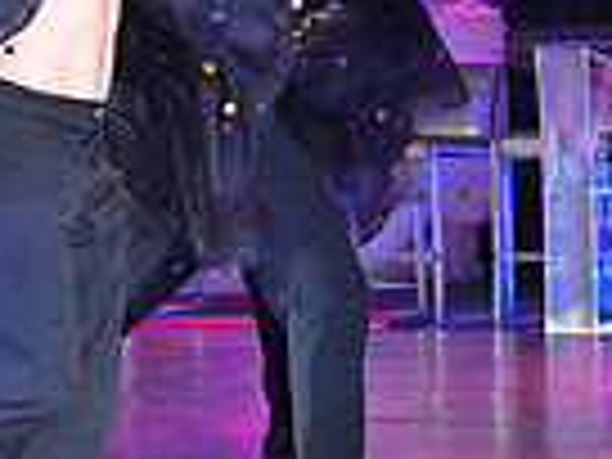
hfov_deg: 7.5
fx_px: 4491
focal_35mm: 254
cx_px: -508
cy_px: 146
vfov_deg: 5.8
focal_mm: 62
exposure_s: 1/400
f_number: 8
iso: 6400
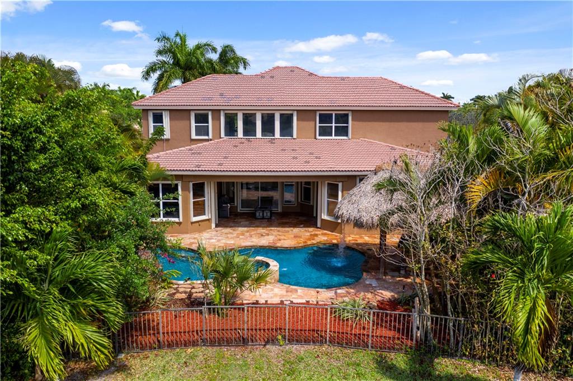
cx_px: 286
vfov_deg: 46.3
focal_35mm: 28
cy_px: 190
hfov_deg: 65.5
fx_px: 445
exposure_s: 1/1600
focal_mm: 10.26
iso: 100
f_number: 3.2
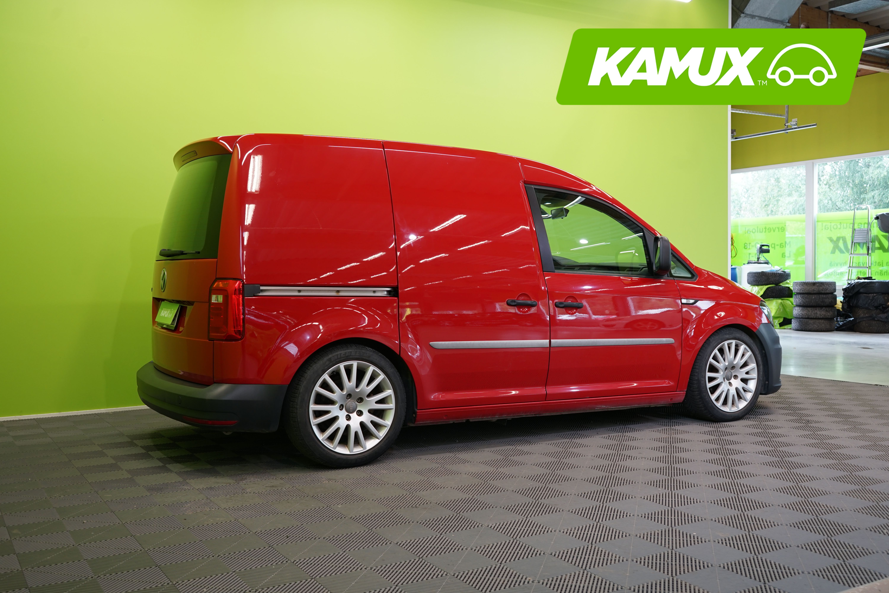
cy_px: 296
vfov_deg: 37.9
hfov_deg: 54.4
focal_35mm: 35
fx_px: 864
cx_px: 444
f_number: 5
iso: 400
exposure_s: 1/30
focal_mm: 35
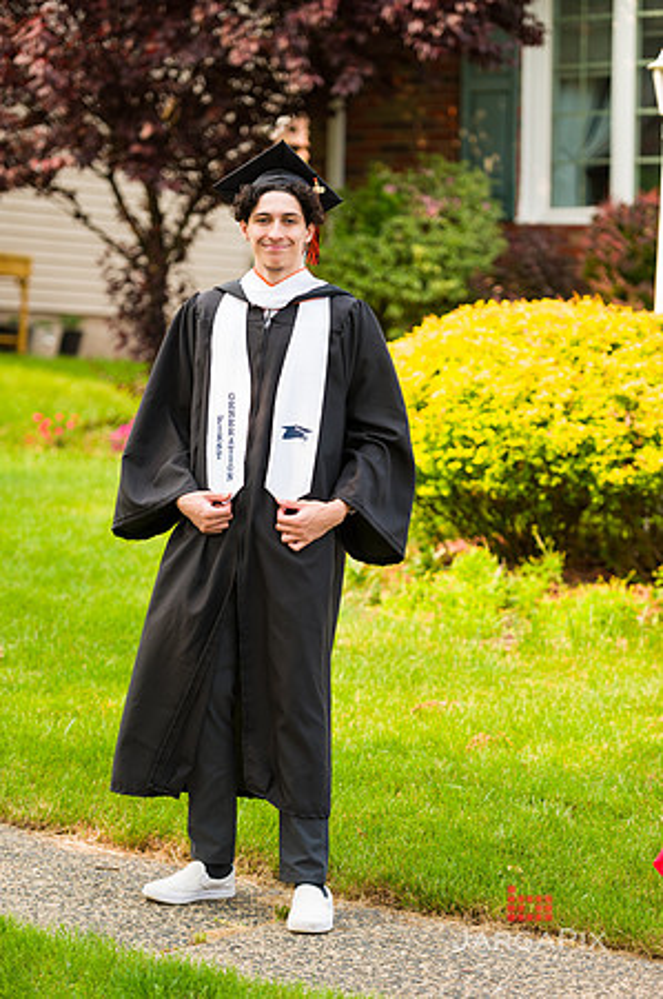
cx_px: 332
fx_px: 3461
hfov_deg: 10.9
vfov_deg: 16.4
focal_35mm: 125
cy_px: 500
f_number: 3.2
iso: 200
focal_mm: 125
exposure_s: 1/640
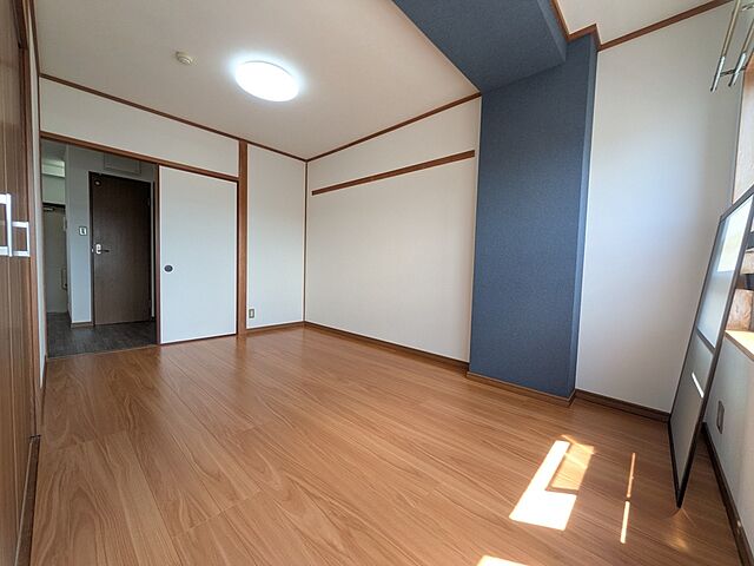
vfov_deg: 85.7
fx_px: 305
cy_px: 283
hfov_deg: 102.1
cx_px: 377
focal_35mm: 14
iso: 71
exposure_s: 1/100
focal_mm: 1.83
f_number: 2.2
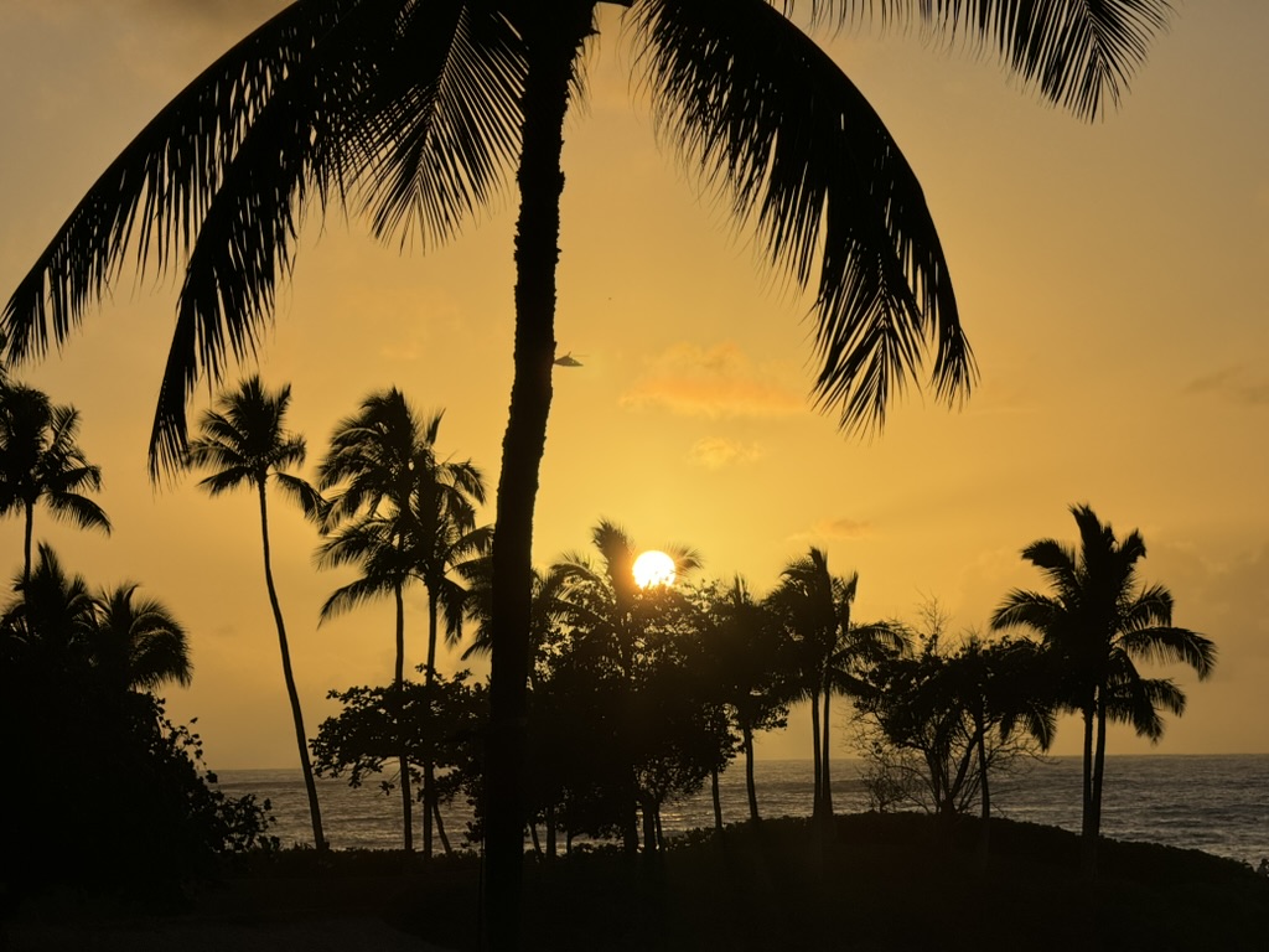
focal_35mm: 120
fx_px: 4399
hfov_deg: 16.4
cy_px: 476
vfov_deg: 12.3
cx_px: 634
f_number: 2.8
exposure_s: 1/6897
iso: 50
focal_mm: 15.66
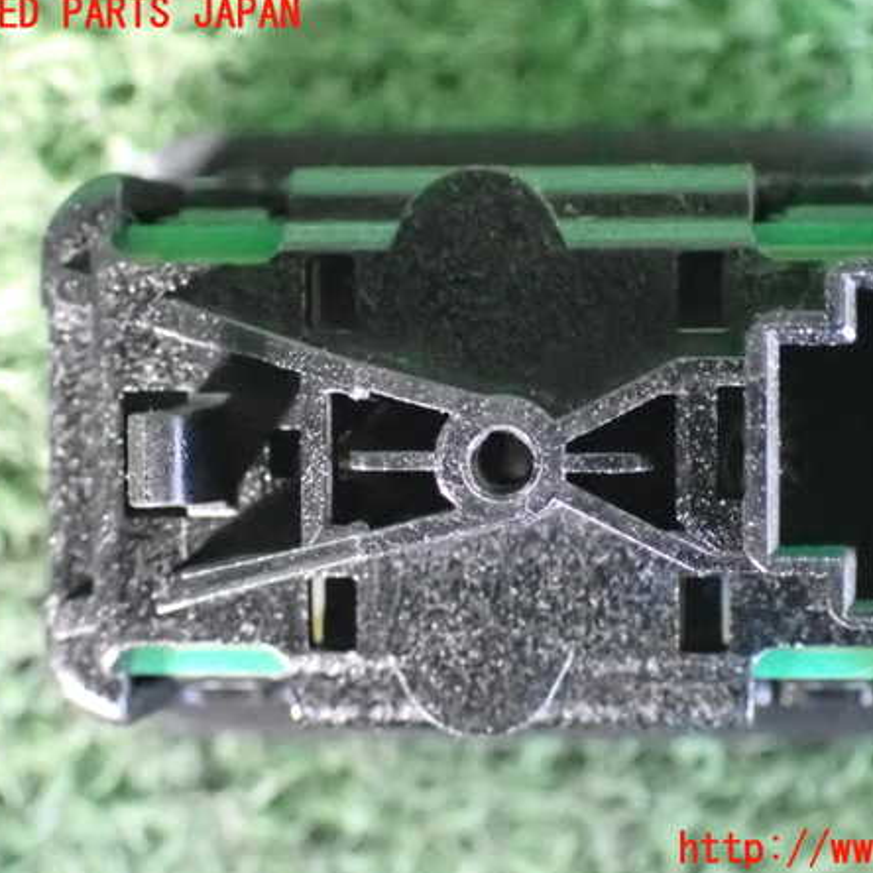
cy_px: 433
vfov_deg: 17.7
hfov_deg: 17.7
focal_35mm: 98
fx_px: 2796
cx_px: 533
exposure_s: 1/60
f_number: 4.3
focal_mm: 14.62
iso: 6400
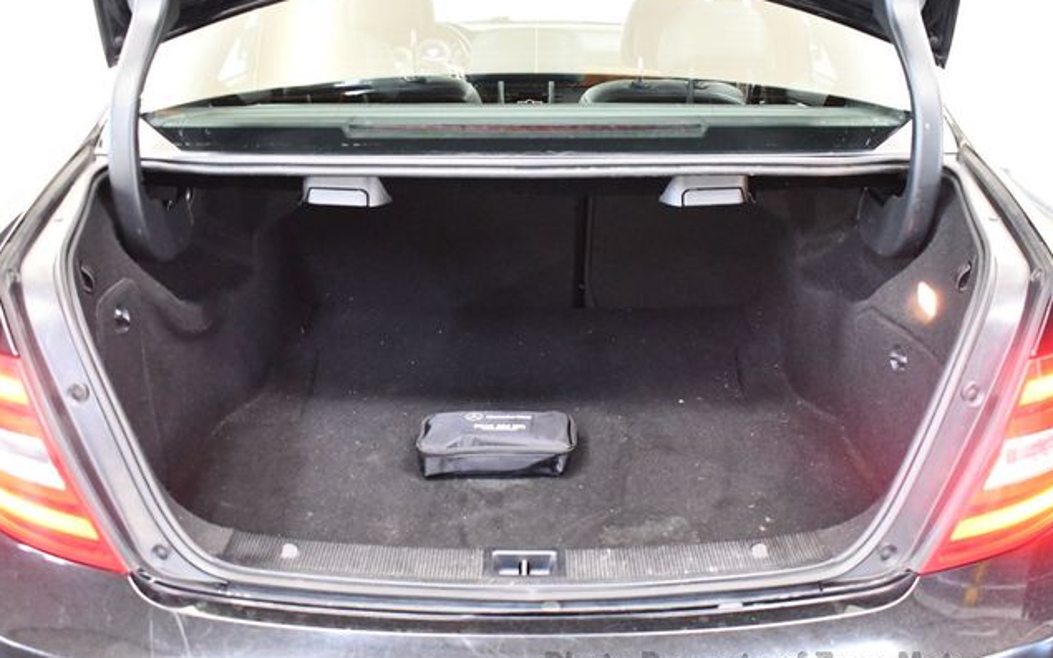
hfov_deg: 52.7
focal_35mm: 37
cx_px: 526
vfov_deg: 34.4
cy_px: 343
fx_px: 1062
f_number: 3.5
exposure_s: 1/60
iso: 5600
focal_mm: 18
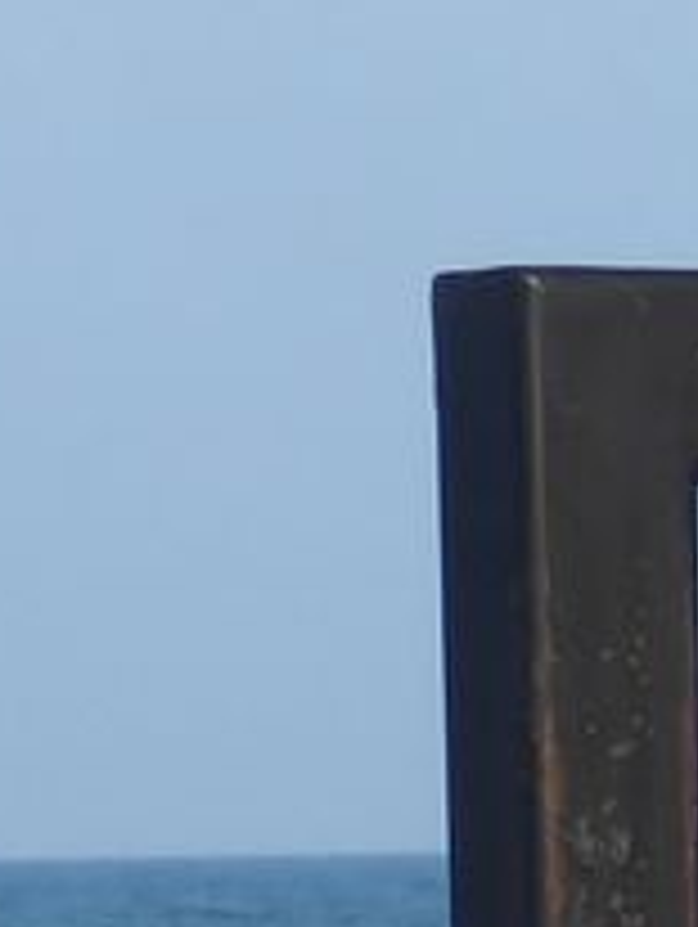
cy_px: 2354
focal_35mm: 411
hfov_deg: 3.6
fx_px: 11027
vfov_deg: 4.7
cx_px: 1337
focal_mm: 9
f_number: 4.1
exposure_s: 1/500
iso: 80
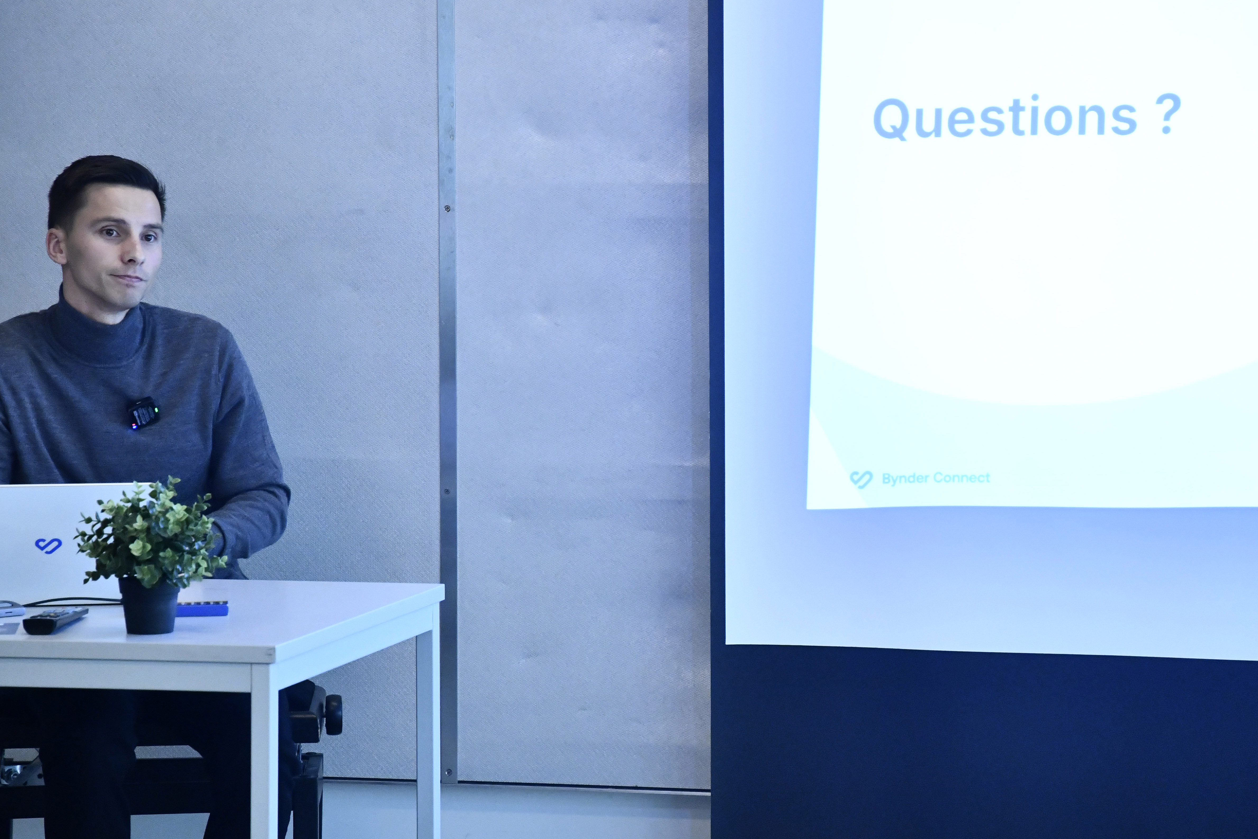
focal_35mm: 123
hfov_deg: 16.7
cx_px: 648
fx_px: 4298
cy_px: 409
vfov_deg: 11.1
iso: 2500
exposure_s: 1/60
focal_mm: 70
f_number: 4
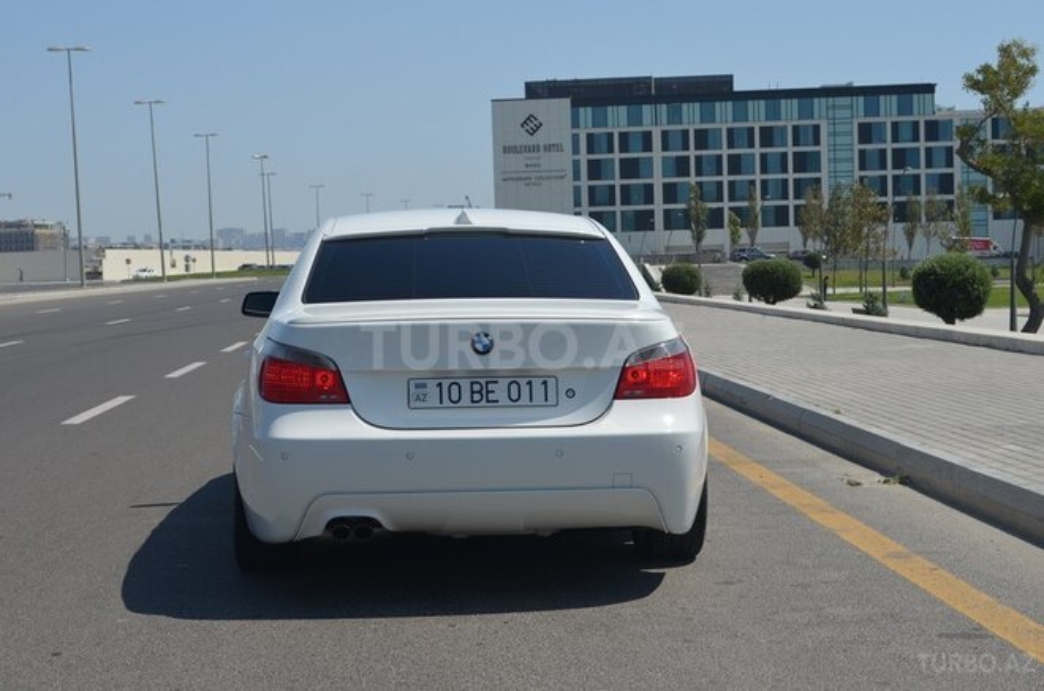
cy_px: 346
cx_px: 522
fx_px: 1736
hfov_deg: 33.5
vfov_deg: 22.5
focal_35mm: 60
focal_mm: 40
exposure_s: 1/320
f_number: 9
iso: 100
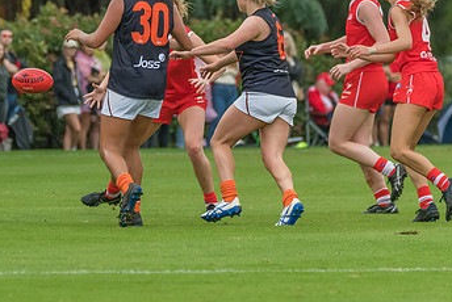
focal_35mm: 639
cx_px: 34
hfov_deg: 3.2
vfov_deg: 2.2
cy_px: 54
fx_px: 8030
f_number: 5.6
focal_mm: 260
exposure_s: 1/1250
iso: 1250
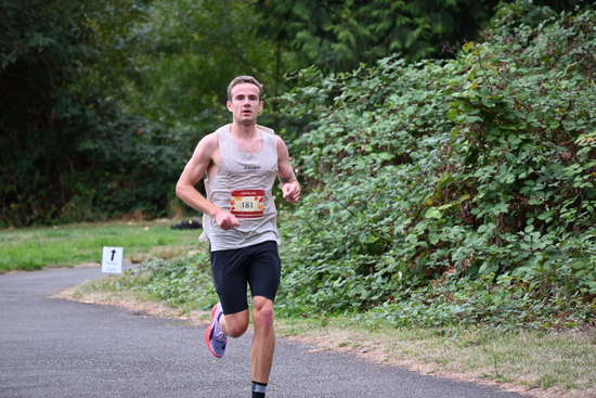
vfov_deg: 6.9
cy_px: 199
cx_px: 298
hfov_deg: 10.3
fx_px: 3312
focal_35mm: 200
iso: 2000
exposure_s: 1/250
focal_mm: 200
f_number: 6.3
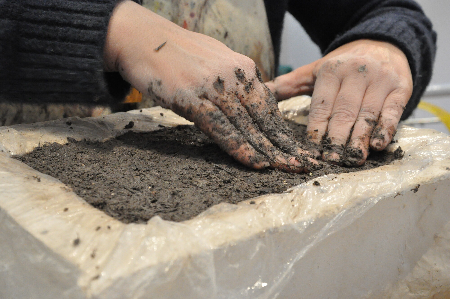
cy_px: 150
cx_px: 225
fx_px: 786
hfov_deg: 31.9
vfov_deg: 21.5
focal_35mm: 63
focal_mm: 42
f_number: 9
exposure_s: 1/80
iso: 3200
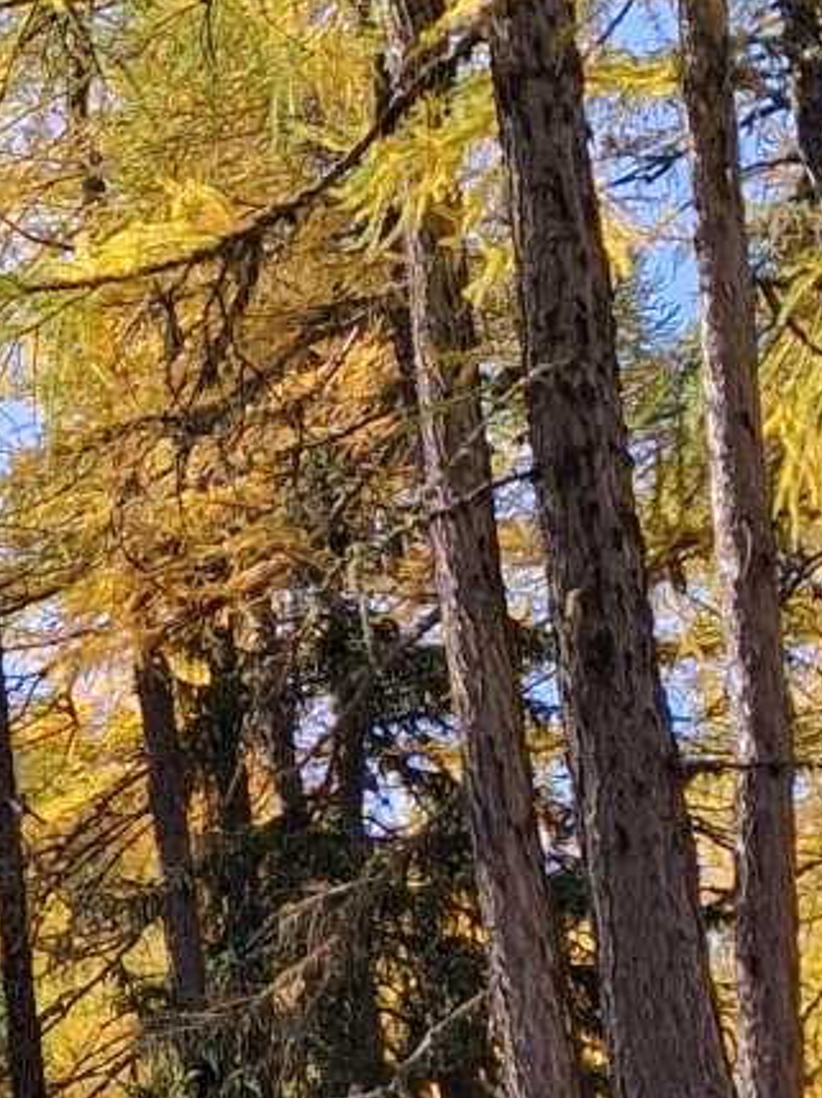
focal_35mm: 126
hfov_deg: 11.4
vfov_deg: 15.6
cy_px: 691
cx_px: -333
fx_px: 3995
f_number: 1.8
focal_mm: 4
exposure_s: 1/235
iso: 20
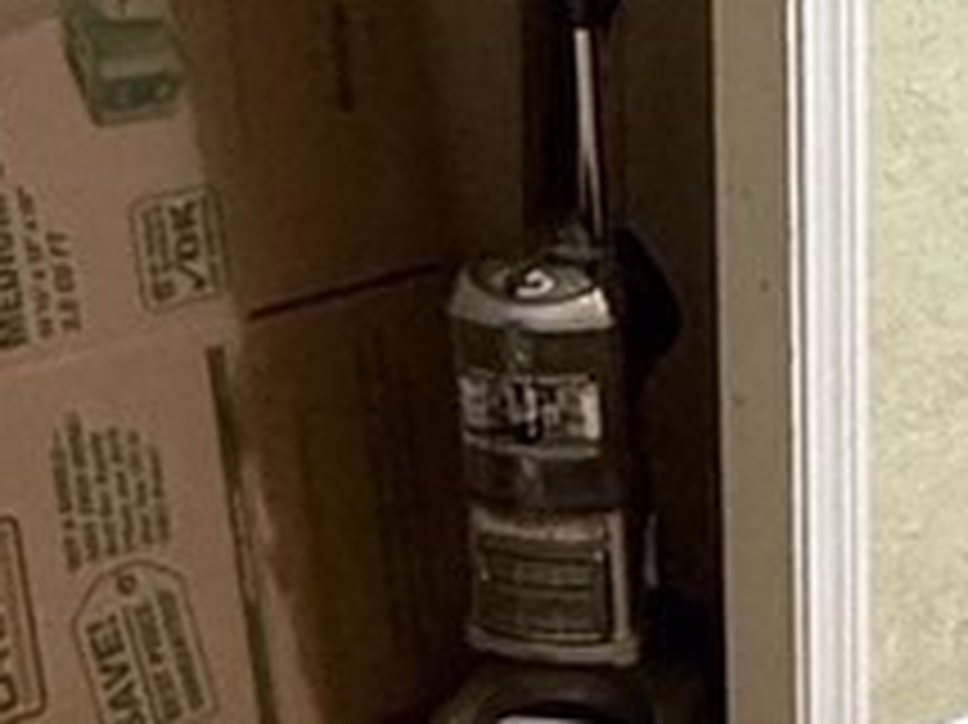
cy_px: 40
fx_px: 2795
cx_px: 918
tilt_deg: -14.3
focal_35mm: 100
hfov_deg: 19.2
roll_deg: -0.9
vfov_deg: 14.6
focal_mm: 2.22
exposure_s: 1/60
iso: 500
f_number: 2.2
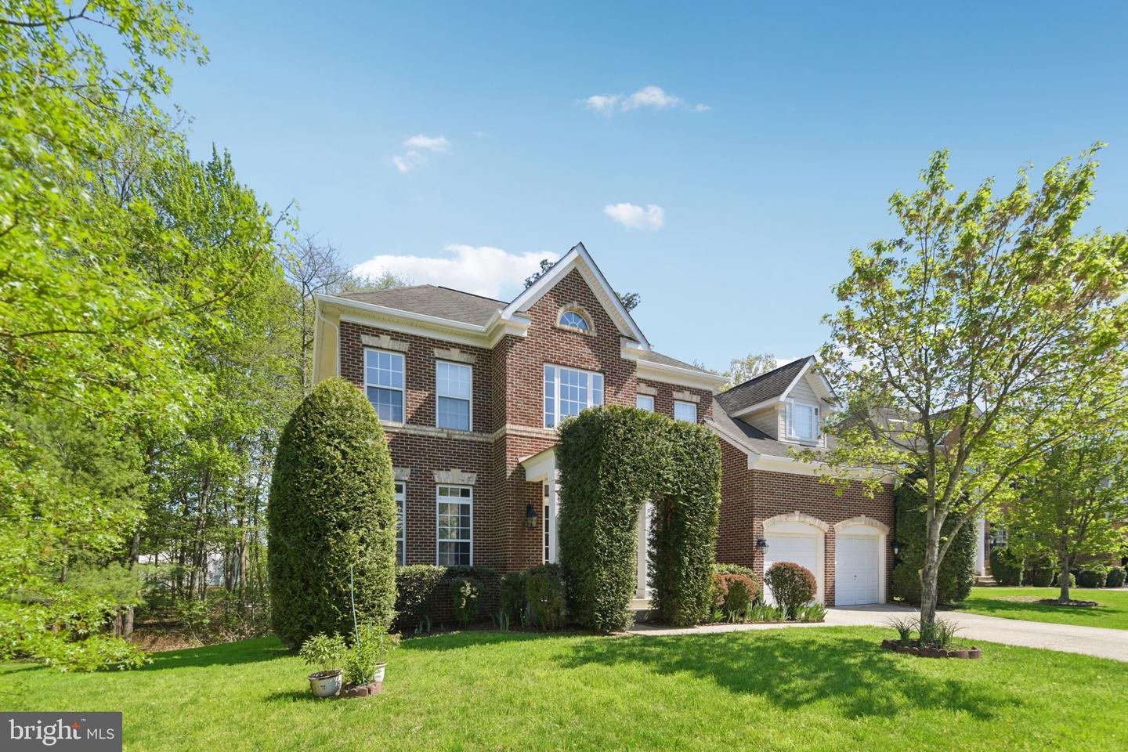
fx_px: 439
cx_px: 564
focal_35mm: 14
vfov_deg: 81.2
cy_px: 376
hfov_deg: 104.3
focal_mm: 14
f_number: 8
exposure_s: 1/160
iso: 100
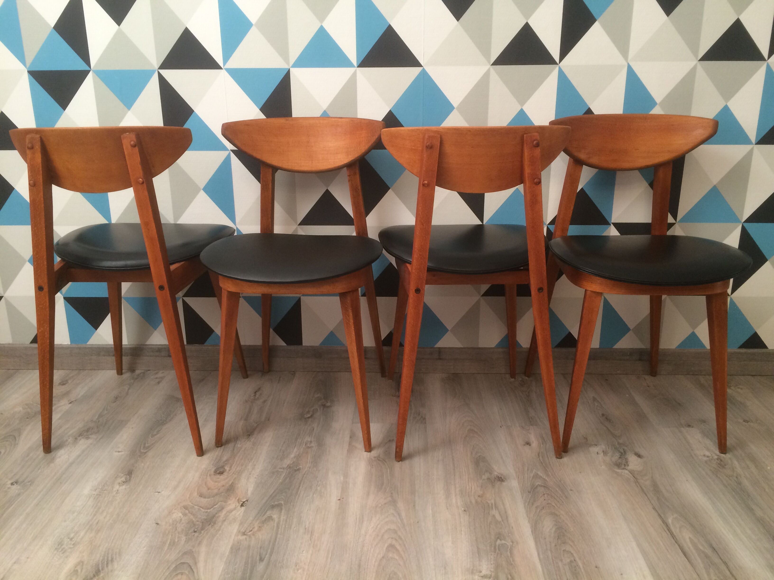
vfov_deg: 48.2
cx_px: 387
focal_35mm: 29
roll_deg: -1.6
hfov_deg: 61.7
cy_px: 290
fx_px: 648
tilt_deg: -19.6
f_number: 2.2
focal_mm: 4.15
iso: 80
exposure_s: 1/33
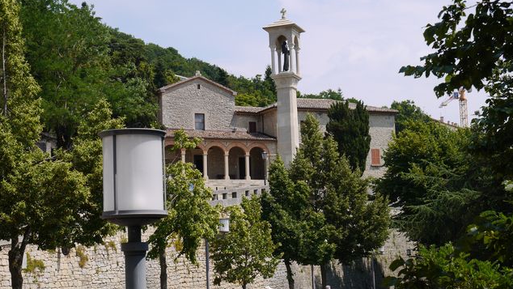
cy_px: 174
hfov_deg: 31.9
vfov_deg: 18.3
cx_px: 258
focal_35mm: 66
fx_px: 898
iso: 160
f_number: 10
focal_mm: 30
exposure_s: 1/320
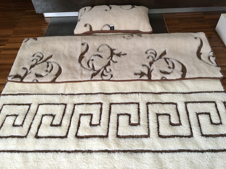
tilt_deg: -50.1
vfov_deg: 48.2
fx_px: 189
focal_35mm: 29
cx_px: 113
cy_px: 84
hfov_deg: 61.7
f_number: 2.2
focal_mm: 4.15
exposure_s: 1/33
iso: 125
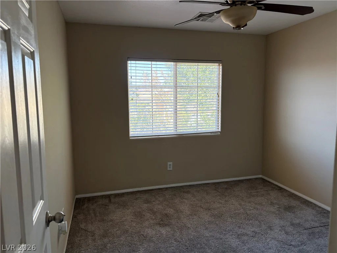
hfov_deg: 67.3
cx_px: 168
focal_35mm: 26
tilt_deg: -5.6
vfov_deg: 53.1
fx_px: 253
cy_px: 126
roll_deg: +0.1
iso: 125
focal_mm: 5.96
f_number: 1.6
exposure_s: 1/156
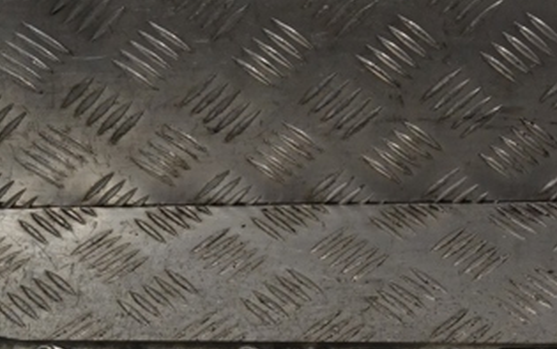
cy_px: 264
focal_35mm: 93
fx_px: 1412
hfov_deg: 22.2
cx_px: 375
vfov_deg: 14.0
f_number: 10
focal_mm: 30
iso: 3200
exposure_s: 1/400
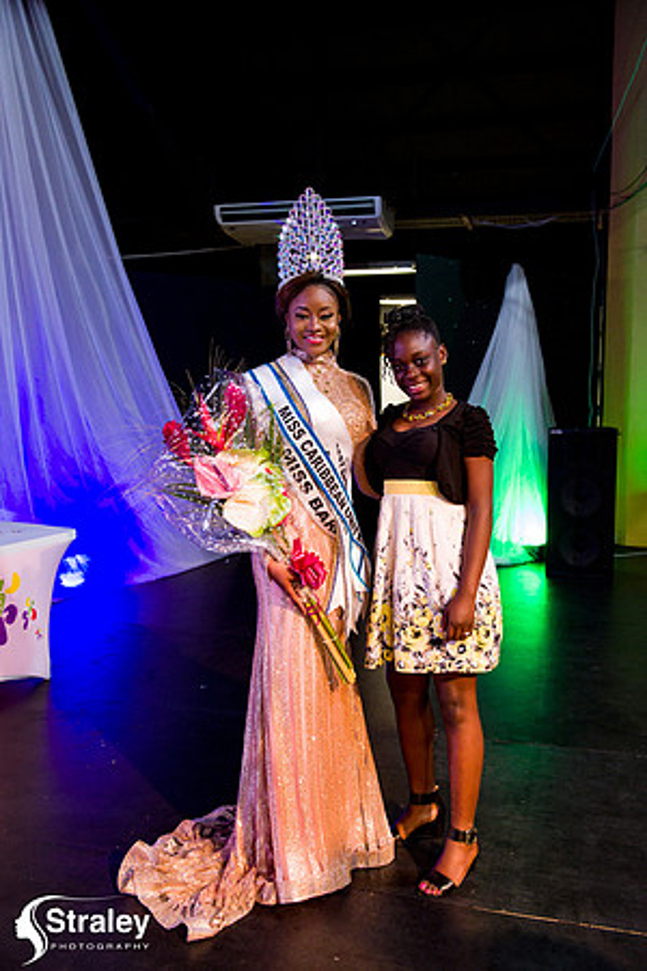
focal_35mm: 34
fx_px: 917
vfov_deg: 55.8
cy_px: 486
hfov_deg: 38.9
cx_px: 324
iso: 4000
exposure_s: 1/160
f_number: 5
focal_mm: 34
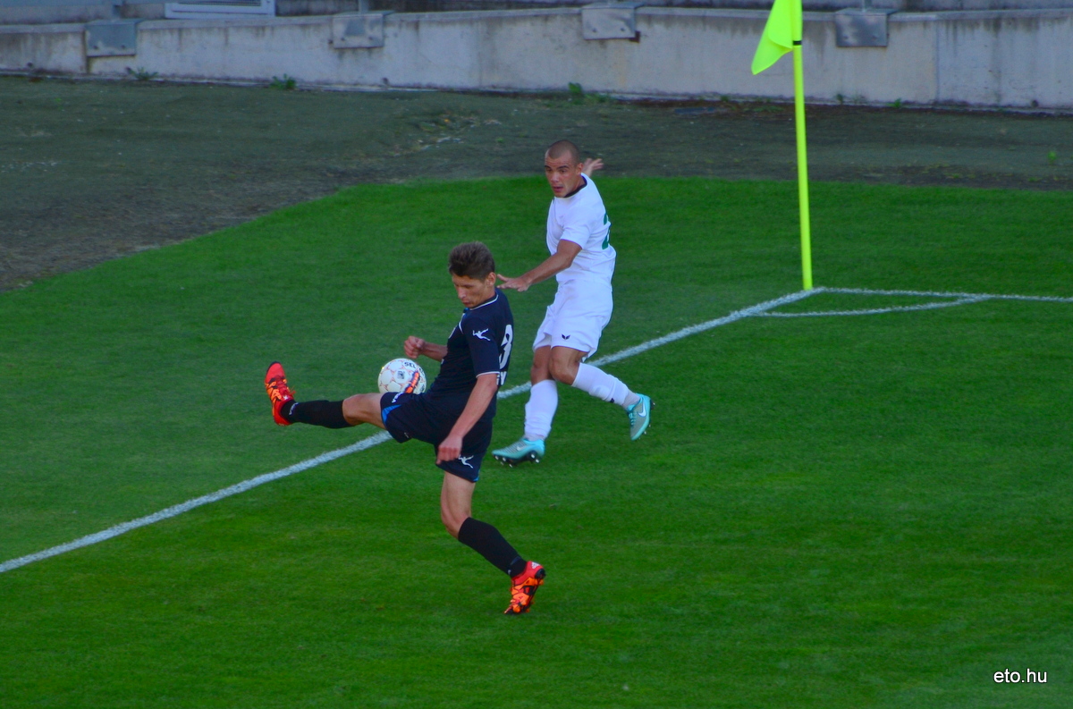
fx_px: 13375
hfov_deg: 4.6
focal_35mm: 450
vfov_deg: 3.0
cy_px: 354
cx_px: 536
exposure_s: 1/320
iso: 280
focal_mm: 300
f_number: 5.6
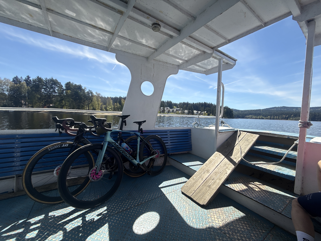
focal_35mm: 14
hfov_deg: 102.1
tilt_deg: -2.7
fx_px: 130
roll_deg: -2.5
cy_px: 120
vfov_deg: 85.7
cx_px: 160
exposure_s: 1/1613
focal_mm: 2.22
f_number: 2.2
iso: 50
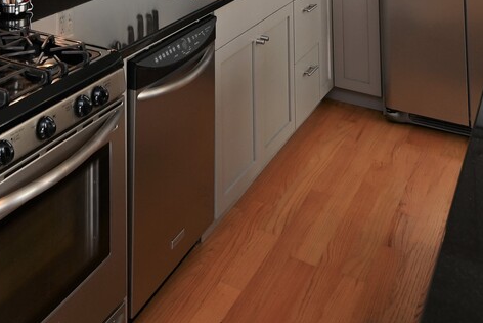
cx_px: 92
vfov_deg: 21.2
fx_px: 644
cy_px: -221
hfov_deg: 39.4
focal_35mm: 48
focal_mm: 14
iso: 200
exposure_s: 1/80
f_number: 4.5
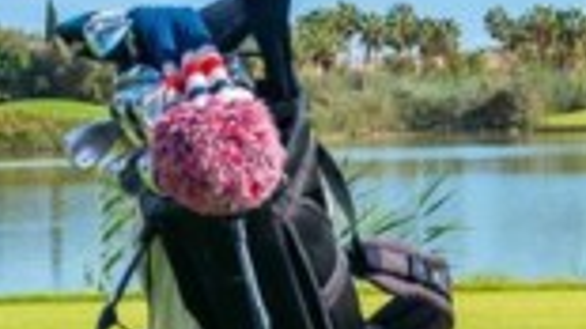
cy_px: -78
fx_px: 2506
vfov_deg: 7.4
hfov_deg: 13.3
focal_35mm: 161
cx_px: 355
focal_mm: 29.8
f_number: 4.5
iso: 100
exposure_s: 1/1000
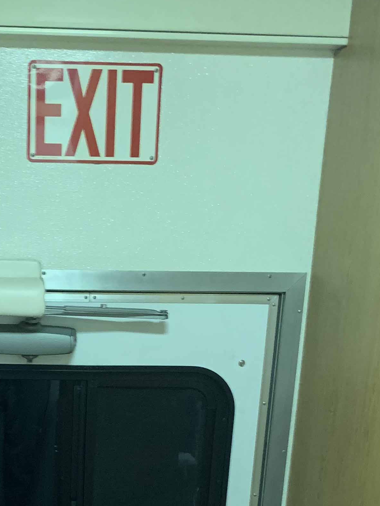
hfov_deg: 21.8
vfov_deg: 27.1
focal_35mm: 66
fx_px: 966
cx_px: 40
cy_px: 547
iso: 400
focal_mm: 4.25
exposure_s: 1/42
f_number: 1.8
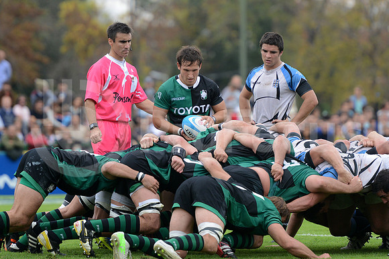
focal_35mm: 270
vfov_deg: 5.1
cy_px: 130
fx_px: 2918
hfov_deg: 7.6
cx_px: 194
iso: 800
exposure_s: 1/500
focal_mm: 270
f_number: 4
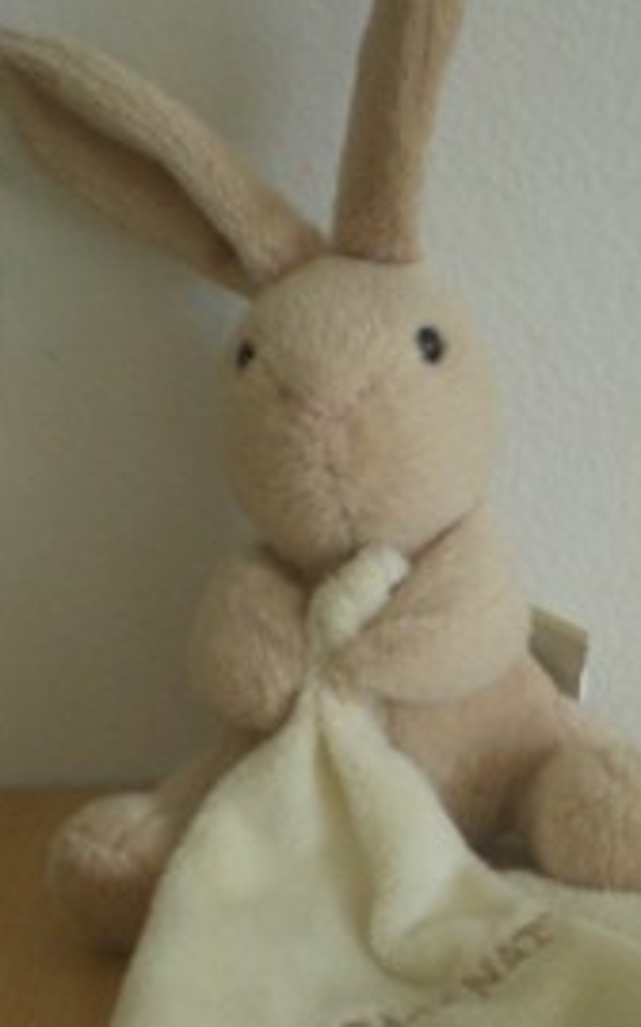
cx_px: 504
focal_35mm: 78
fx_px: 2181
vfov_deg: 26.2
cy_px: 767
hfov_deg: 16.6
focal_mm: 6.3
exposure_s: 1/51.1
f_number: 3.1
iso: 200
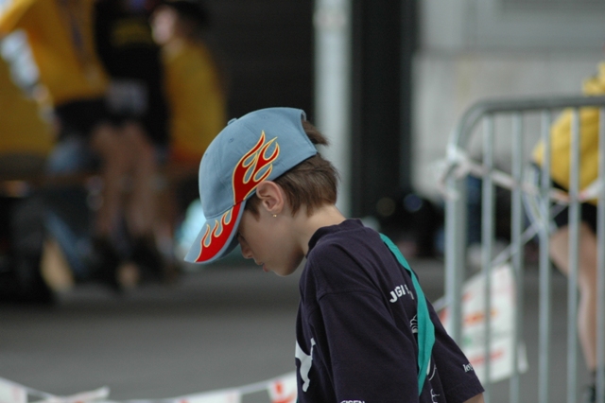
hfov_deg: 6.5
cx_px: 302
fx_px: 5291
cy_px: 202
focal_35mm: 315
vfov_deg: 4.4
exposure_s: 1/160
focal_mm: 210
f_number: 5
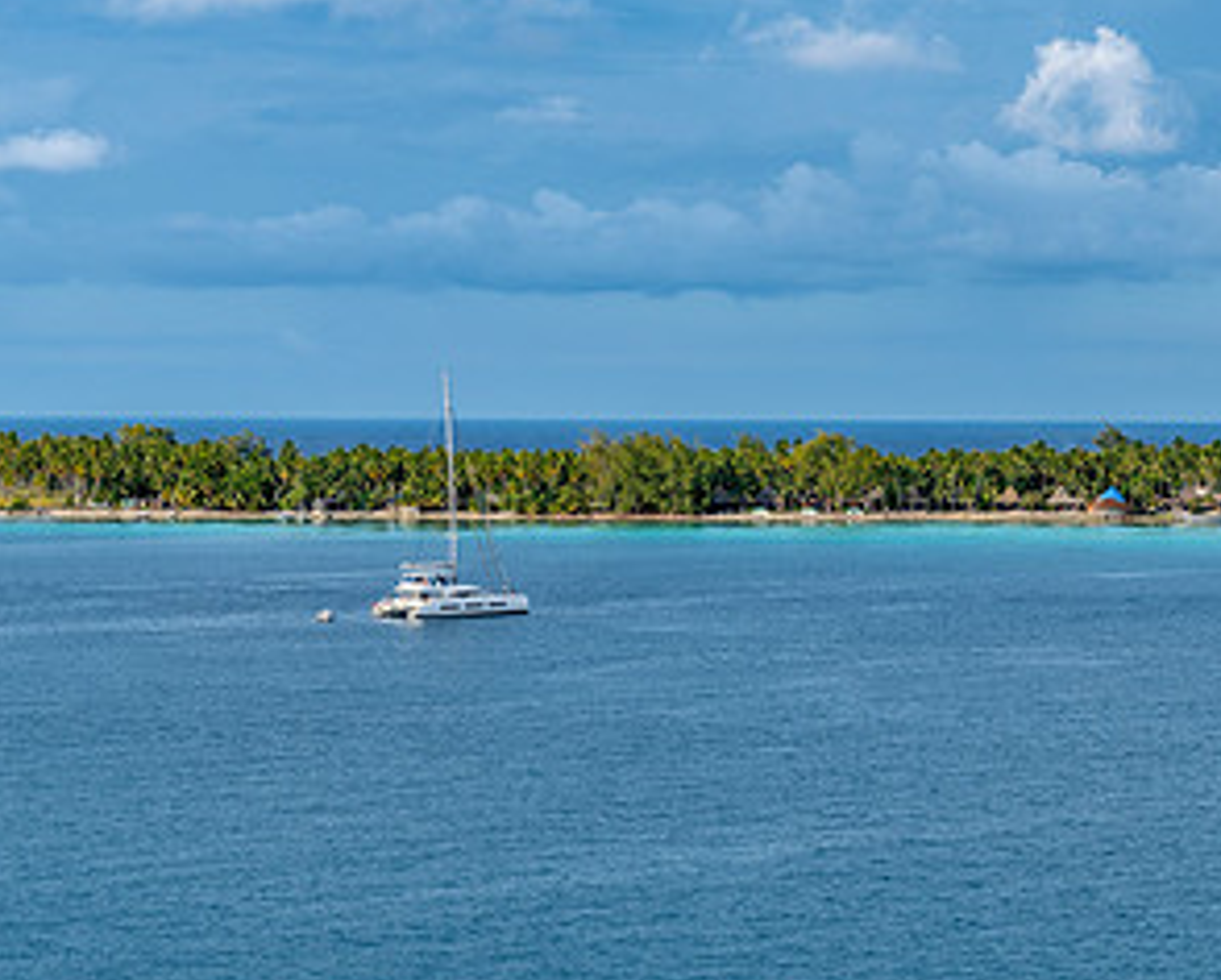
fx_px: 4089
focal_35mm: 113
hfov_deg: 16.8
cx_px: 1074
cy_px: 616
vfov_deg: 13.7
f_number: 7.1
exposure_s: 1/125
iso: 125
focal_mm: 60
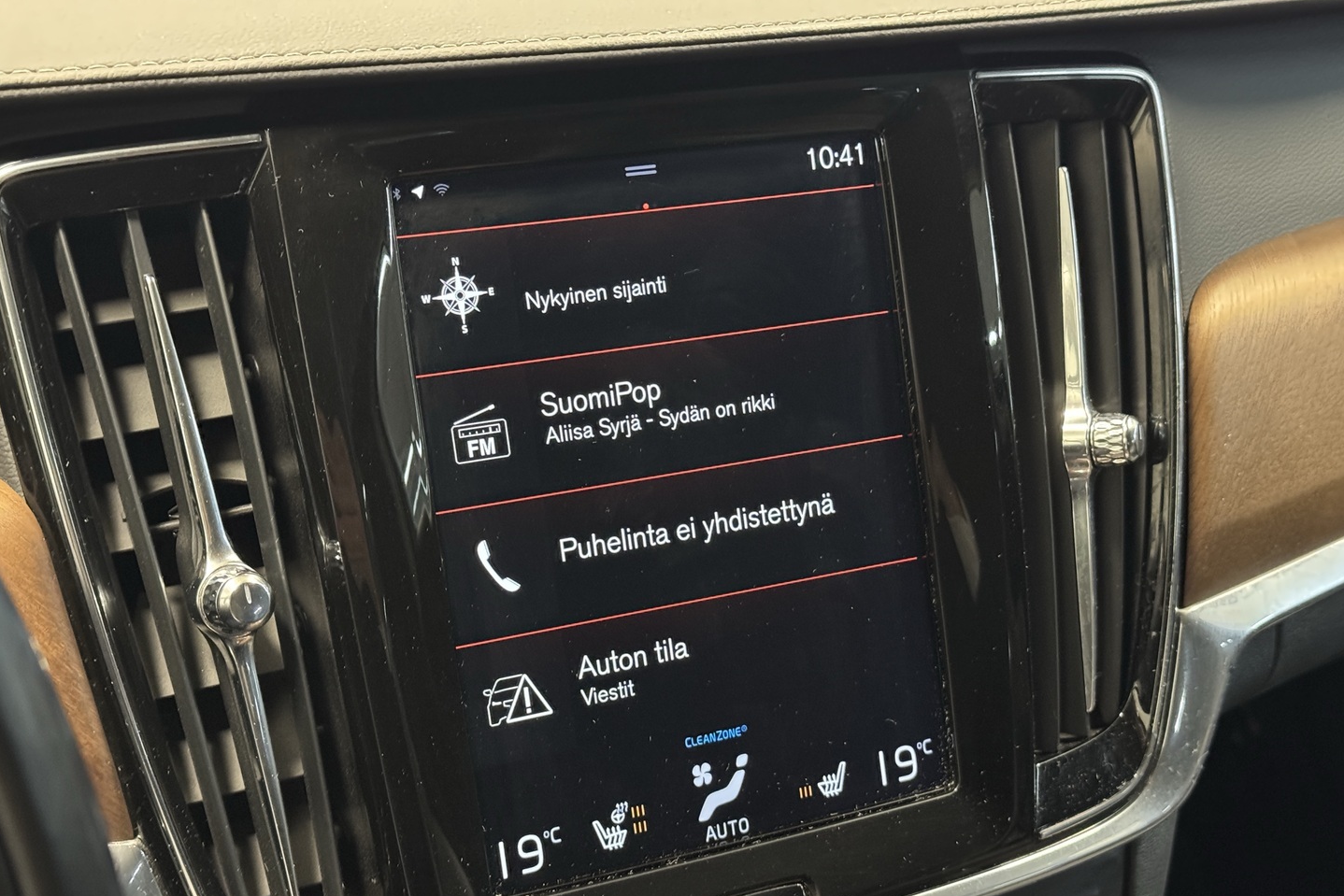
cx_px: 672
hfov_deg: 39.6
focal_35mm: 50
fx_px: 1867
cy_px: 502
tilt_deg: -25.8
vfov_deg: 27.0
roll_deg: -2.2
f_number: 1.78
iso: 800
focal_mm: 6.76
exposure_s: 1/27
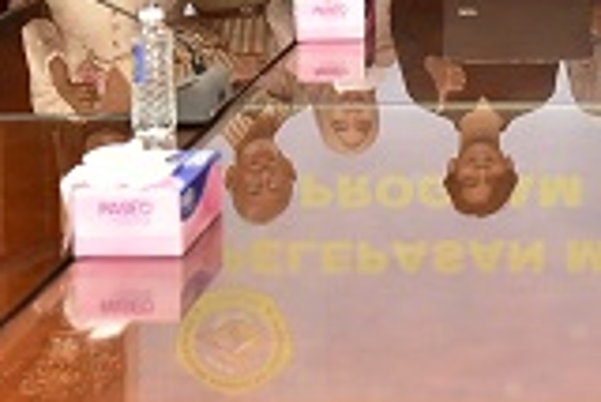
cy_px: -188
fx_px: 2189
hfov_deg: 15.2
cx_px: 676
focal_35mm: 131
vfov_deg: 10.2
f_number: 4
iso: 1000
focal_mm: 35
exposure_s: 1/100
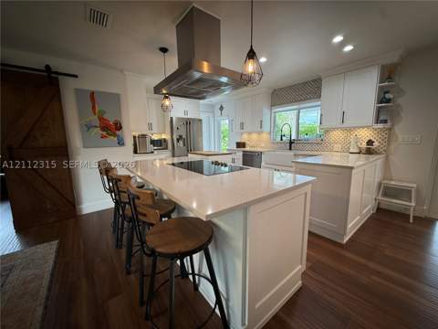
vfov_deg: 85.7
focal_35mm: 14
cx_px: 219
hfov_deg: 102.1
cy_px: 164
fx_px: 177
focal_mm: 2.22
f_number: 2.2
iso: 200
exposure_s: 1/120
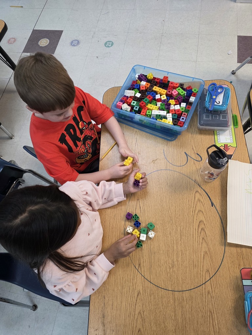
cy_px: 168
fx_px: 223
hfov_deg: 58.9
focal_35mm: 23
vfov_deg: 73.9
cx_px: 126
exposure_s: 1/120
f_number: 1.7
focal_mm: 6.3
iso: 250
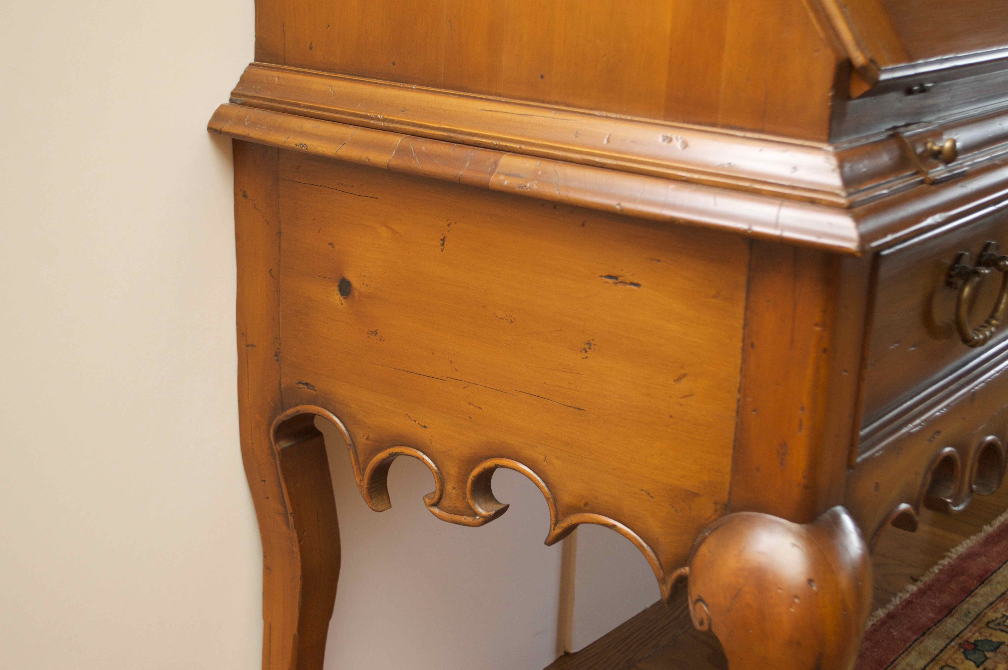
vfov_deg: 28.0
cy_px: 335
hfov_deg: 41.1
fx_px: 1343
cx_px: 504
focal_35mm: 48
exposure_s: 1/60
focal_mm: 32
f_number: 4.8
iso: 800
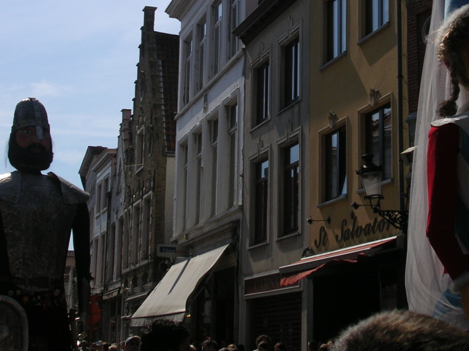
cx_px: 277
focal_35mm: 76
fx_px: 1030
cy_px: 143
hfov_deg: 25.6
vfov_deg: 19.4
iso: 50
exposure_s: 1/1462
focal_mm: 9.6
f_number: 3.5
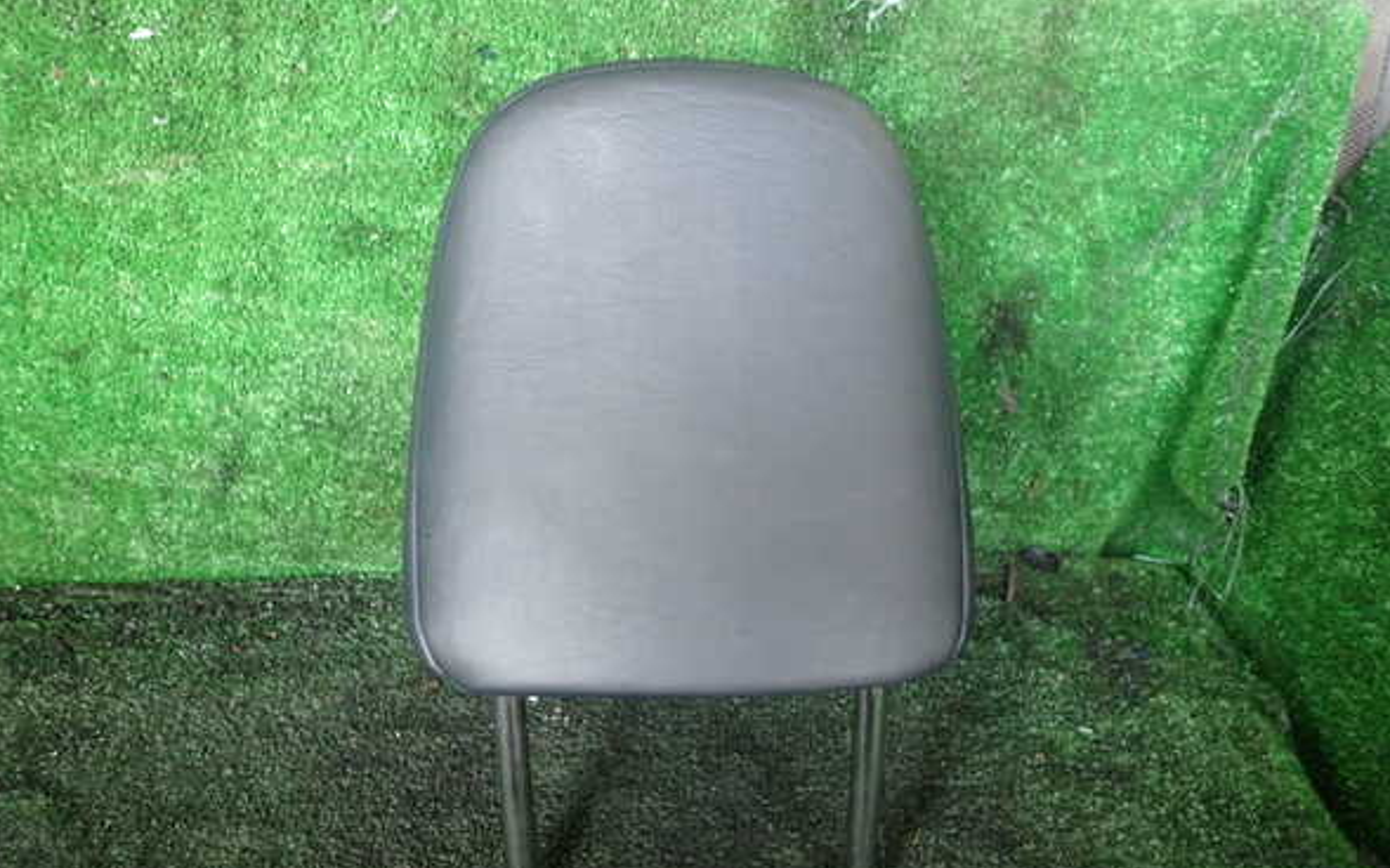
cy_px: 453
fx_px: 1023
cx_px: 687
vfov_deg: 46.0
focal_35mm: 27
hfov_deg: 68.4
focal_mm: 4.5
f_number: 2
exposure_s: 1/50
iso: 200
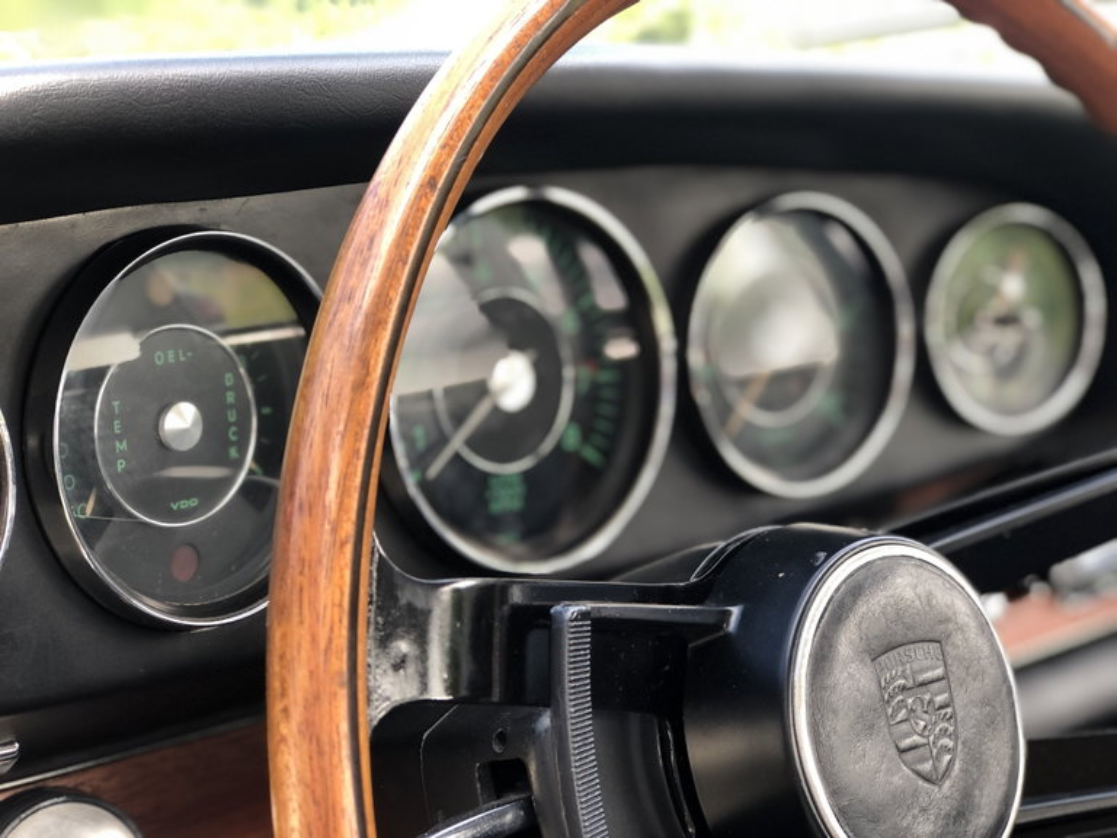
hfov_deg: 33.8
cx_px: 558
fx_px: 1839
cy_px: 419
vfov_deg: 25.7
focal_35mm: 57
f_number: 2.8
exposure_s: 1/30
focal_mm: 6.6
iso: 25
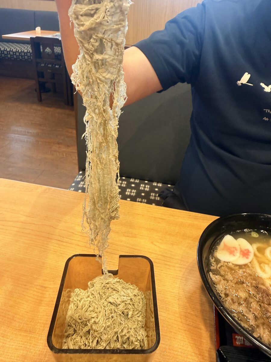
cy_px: 181
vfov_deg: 71.6
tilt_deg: -29.7
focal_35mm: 24
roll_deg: -4.5
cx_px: 136
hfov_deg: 56.8
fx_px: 251
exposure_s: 1/50
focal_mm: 2.22
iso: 200
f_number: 2.2
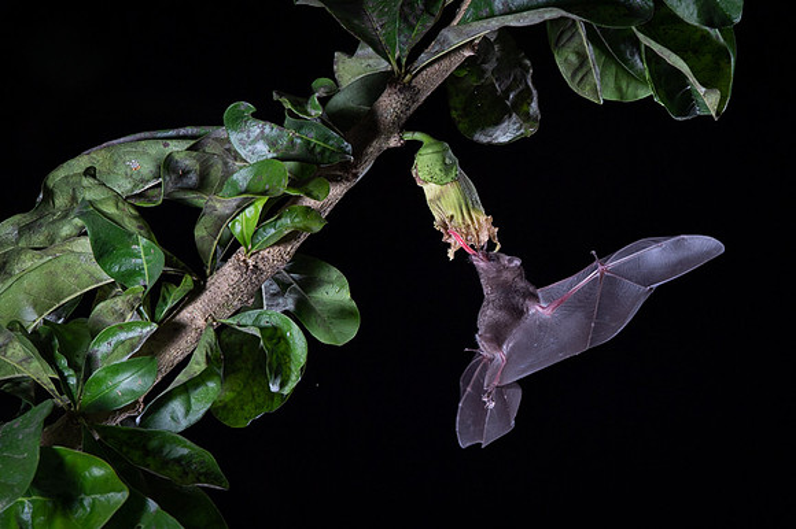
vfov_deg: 5.0
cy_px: 285
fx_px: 6115
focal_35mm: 277
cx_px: 611
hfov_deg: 7.4
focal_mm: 180
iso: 800
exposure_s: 1/250
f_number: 9
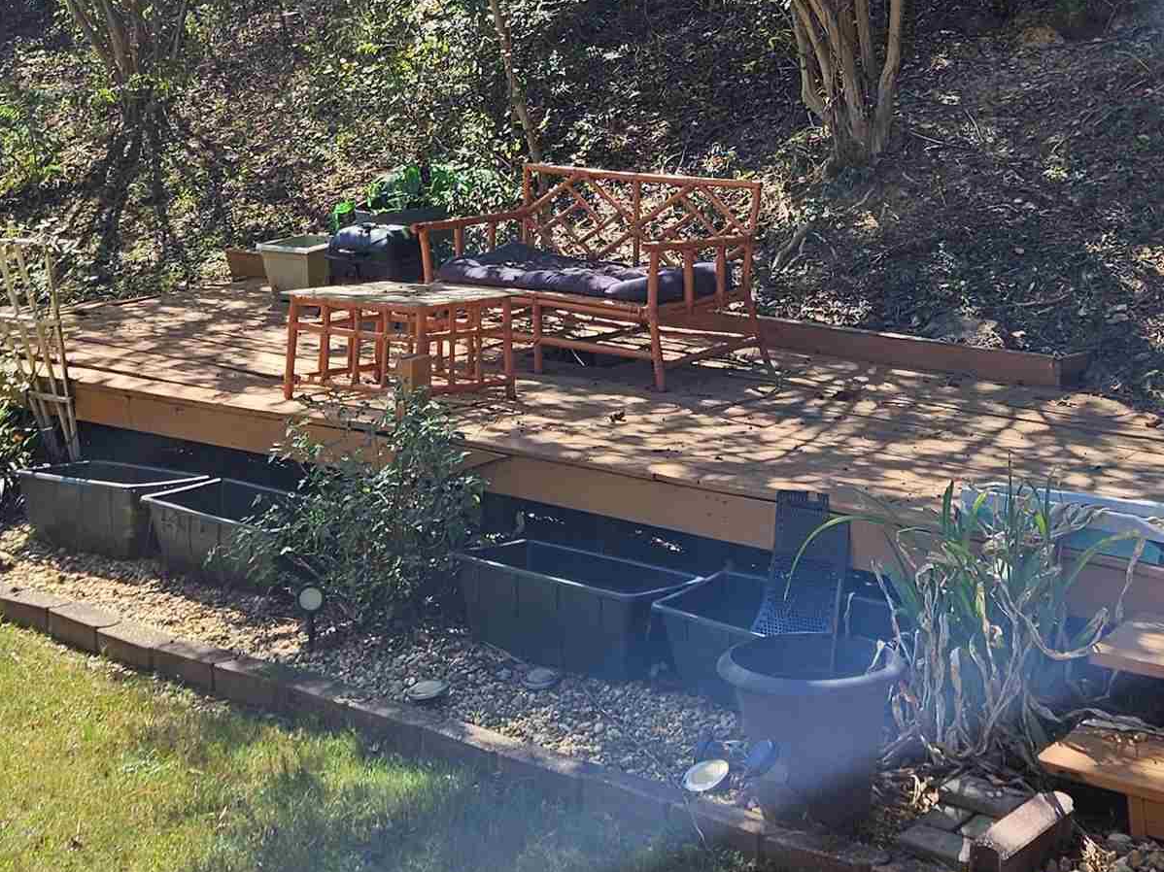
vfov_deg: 23.7
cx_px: 744
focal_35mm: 59
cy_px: -4
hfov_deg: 32.5
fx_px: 1984
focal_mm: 5.4
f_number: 1.8
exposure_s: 1/836
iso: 25
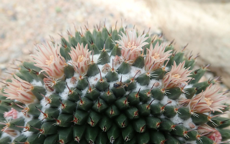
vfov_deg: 39.4
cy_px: 76
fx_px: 201
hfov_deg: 59.7
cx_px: 115
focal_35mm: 32
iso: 100
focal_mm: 5.5
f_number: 3.2
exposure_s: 1/160
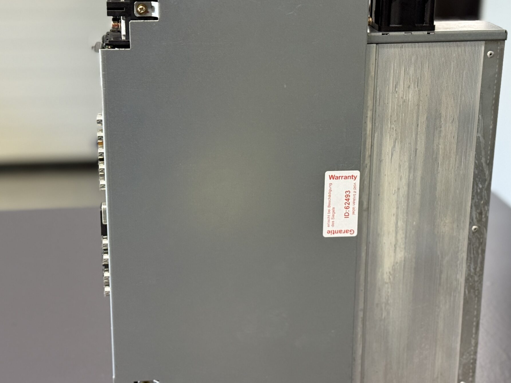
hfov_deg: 28.1
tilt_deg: -20.0
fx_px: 1019
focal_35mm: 69
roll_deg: -0.3
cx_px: 229
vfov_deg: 21.3
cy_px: 205
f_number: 1.78
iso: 250
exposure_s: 1/50
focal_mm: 6.76
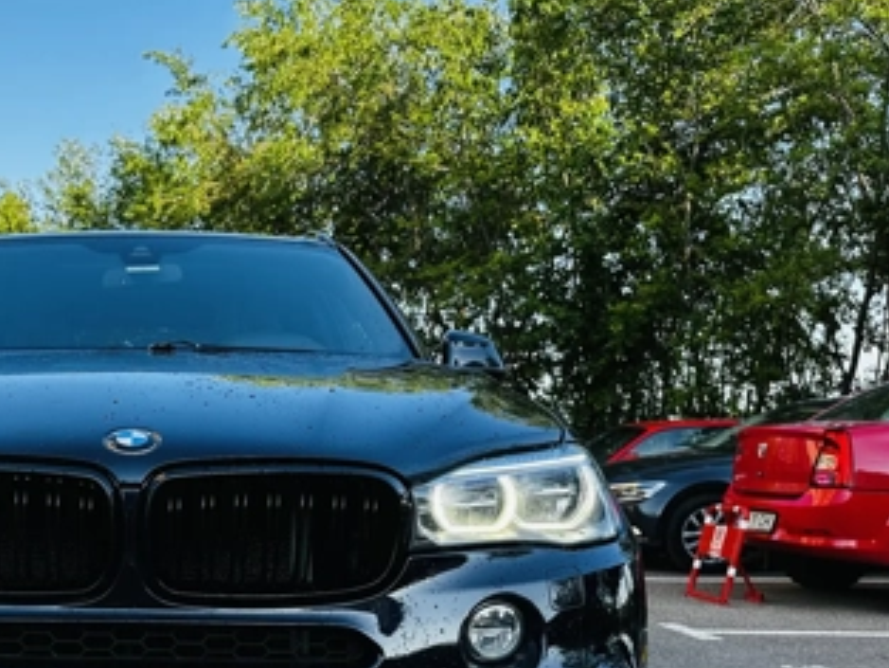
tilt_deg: -2.6
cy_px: 520
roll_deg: -1.5
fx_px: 1182
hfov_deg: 38.8
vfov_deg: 30.9
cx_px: 119
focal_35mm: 46
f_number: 1.78
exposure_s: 1/822
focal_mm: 6.86
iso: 80
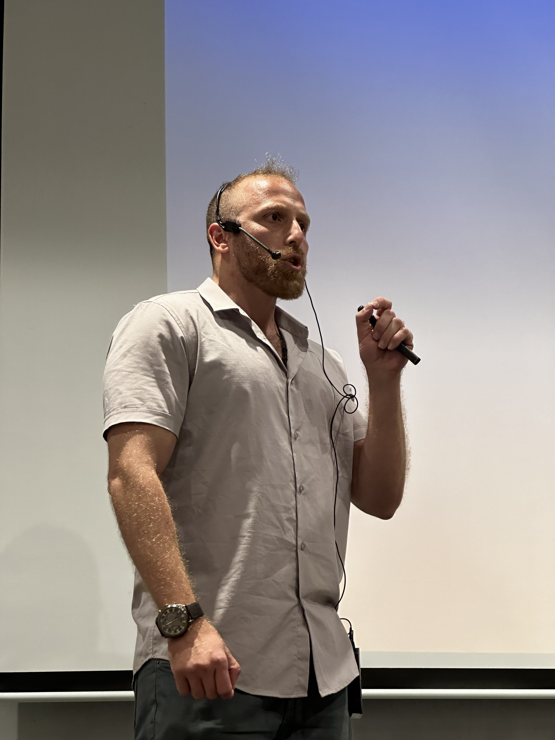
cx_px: 278
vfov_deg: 25.3
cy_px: 370
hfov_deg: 19.1
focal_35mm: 77
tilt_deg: +13.5
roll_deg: +0.5
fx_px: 1646
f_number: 2.8
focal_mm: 9
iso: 200
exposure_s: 1/50
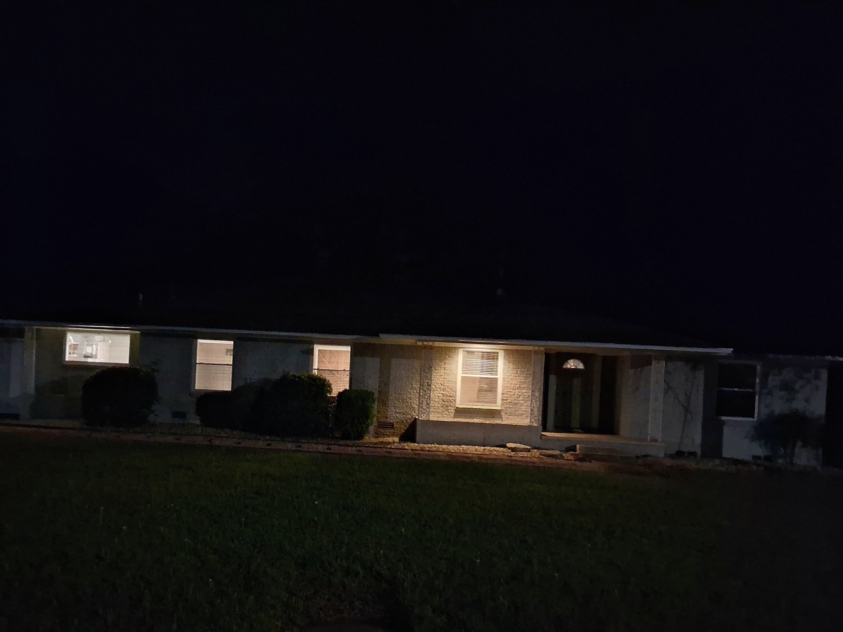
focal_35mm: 32
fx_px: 779
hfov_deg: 56.4
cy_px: 385
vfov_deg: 43.9
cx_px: 340
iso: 4000
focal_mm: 3.98
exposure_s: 1/10
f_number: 1.8
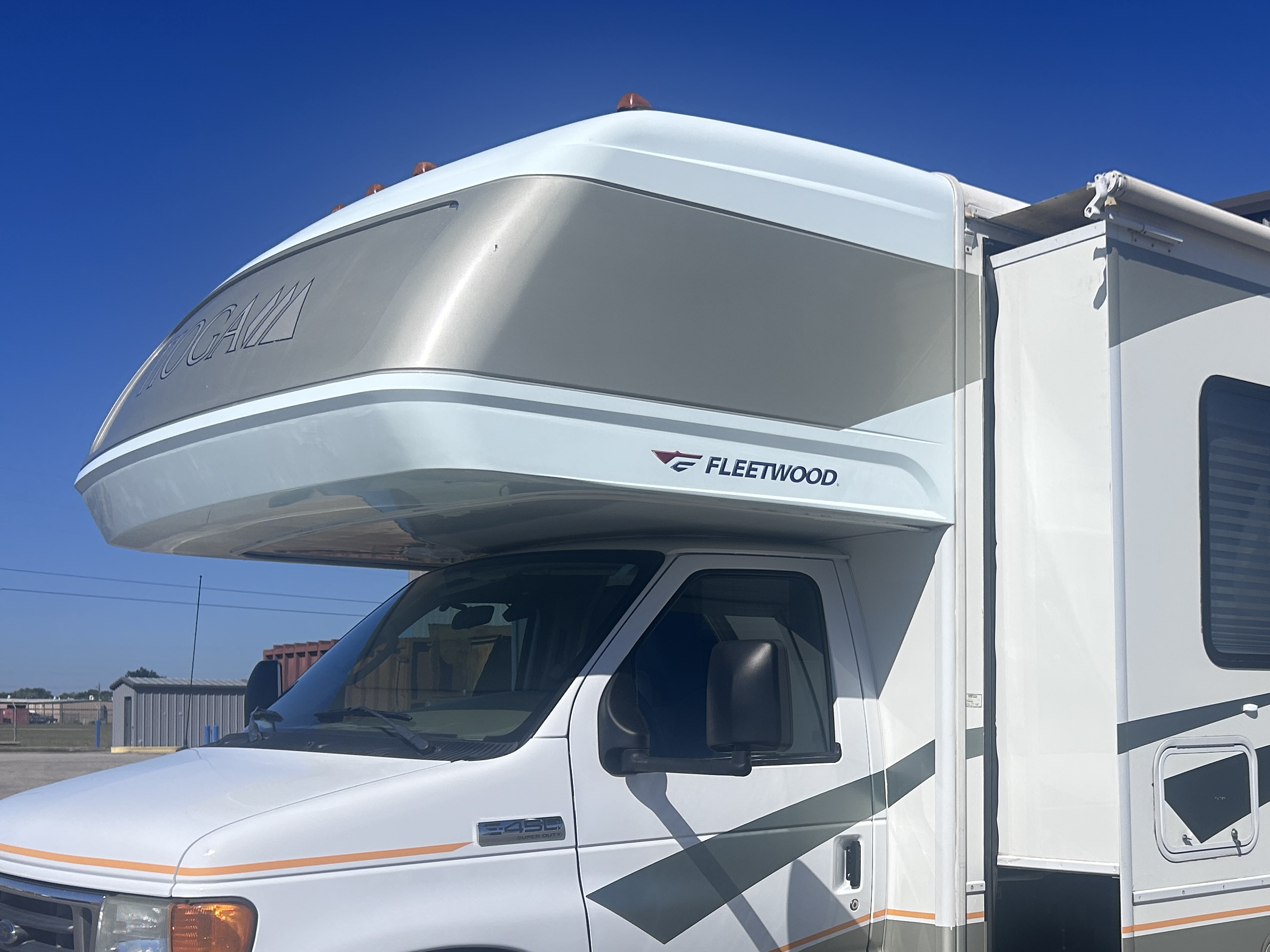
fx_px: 1614
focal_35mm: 44
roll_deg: +0.1
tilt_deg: +1.4
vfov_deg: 32.4
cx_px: 929
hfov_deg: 41.8
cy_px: 688
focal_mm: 5.7
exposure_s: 1/10309
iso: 50
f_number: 1.5
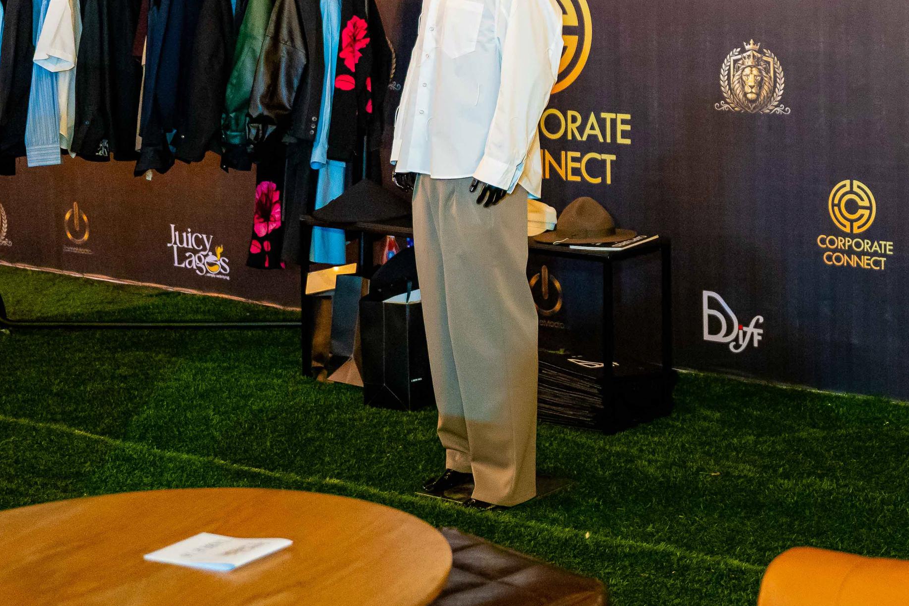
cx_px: 857
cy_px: 7
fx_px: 1668
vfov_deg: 20.0
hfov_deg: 29.0
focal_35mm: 66
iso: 4000
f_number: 2.8
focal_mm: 31.5
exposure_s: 1/160
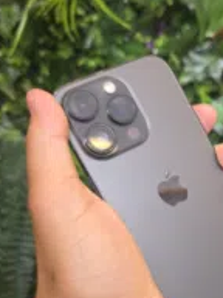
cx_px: 221
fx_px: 412
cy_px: 210
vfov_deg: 39.0
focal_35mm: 48
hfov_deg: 28.5
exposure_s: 1/100
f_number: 1.7
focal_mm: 6.3
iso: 64
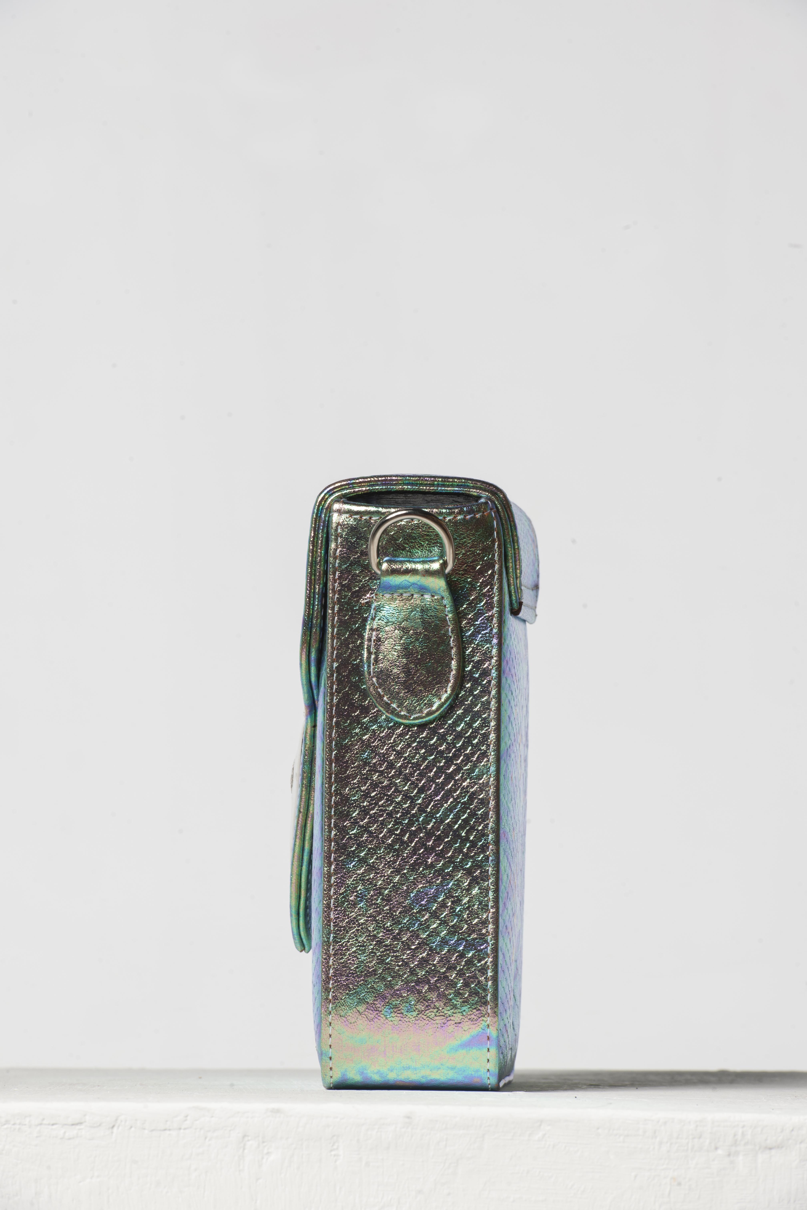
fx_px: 6724
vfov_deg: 10.3
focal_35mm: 200
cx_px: 404
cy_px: 605
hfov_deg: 6.9
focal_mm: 200
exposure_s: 1/125
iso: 100
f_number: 16
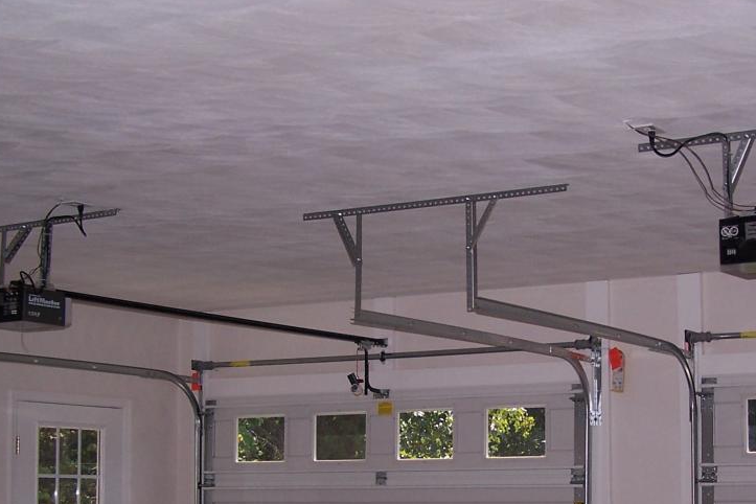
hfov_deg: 28.6
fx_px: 1470
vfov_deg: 19.3
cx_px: 522
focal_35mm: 70
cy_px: 375
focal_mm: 6.3
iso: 80
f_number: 2.8
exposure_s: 1/500
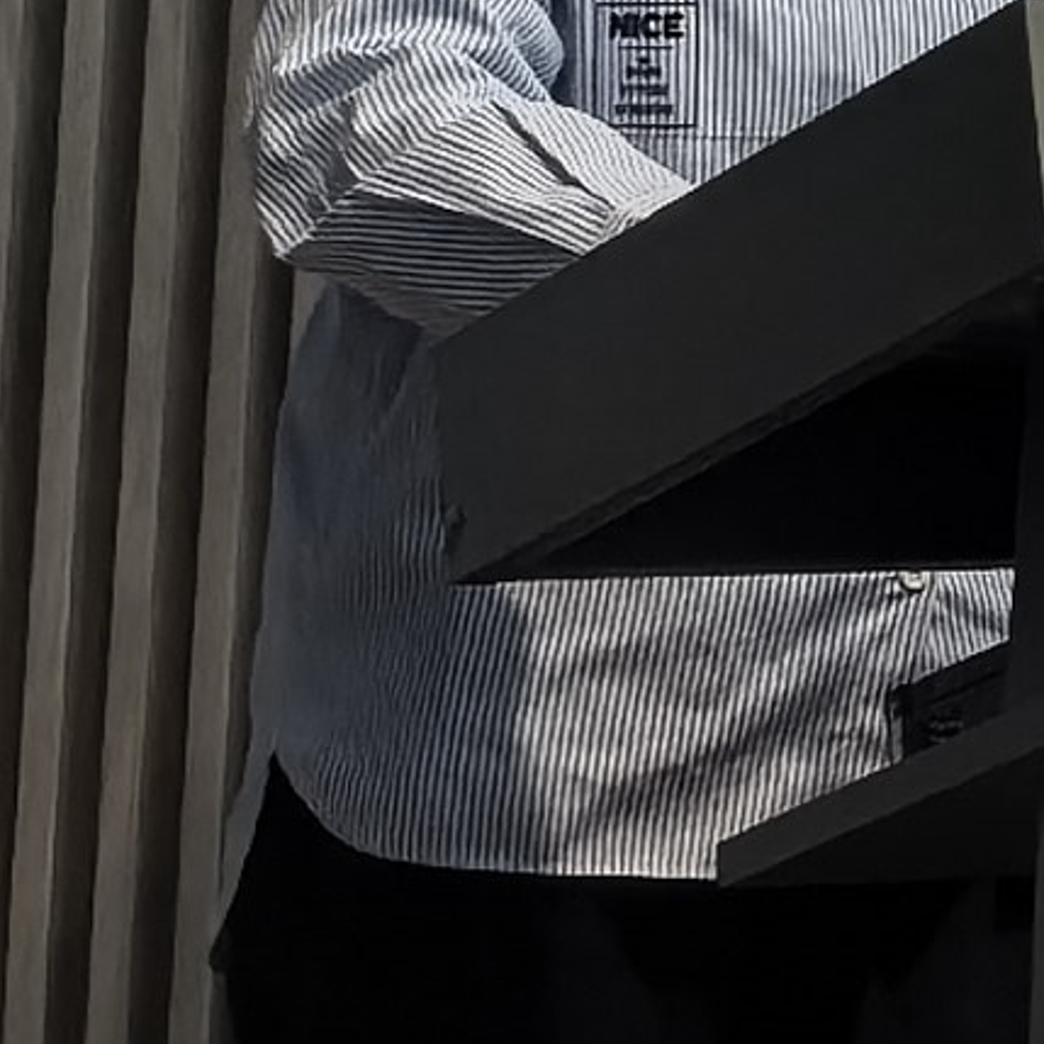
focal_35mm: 245
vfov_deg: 7.0
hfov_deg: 6.0
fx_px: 8360
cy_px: -577
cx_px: 4147
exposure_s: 1/50
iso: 200
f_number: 4
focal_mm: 6.98
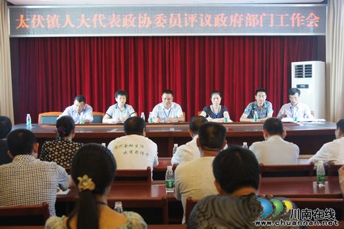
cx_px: 172
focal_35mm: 52
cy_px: 114
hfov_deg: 37.9
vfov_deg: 25.7
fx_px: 501
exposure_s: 1/60
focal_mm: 35
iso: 1000
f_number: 4.5
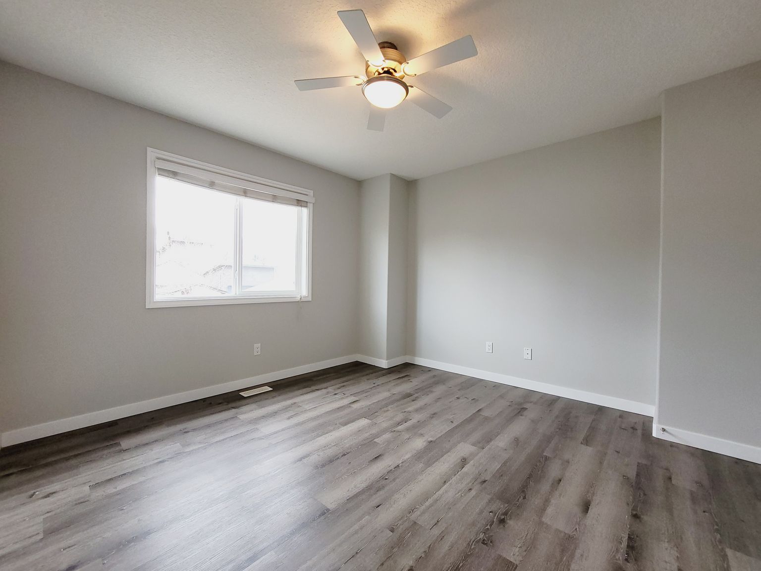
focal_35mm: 13
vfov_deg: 89.9
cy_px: 286
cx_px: 380
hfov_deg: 106.2
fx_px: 286
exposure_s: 1/59
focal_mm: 2.2
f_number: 2.2
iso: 80
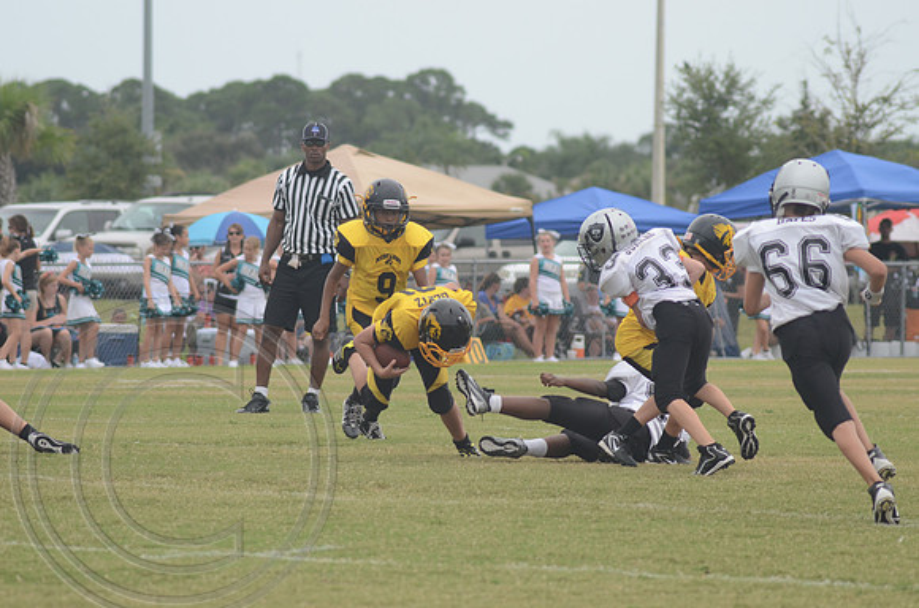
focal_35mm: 300
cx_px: 460
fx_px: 7642
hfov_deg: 6.9
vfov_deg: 4.6
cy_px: 304
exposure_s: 1/800
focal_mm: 200
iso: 400
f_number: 5.6
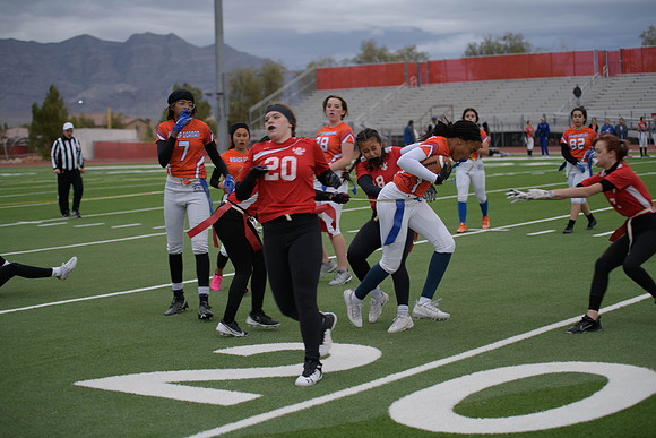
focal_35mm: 70
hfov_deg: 28.8
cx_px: 328
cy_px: 219
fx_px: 1276
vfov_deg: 19.5
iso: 180
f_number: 2.8
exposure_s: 1/200
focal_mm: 70
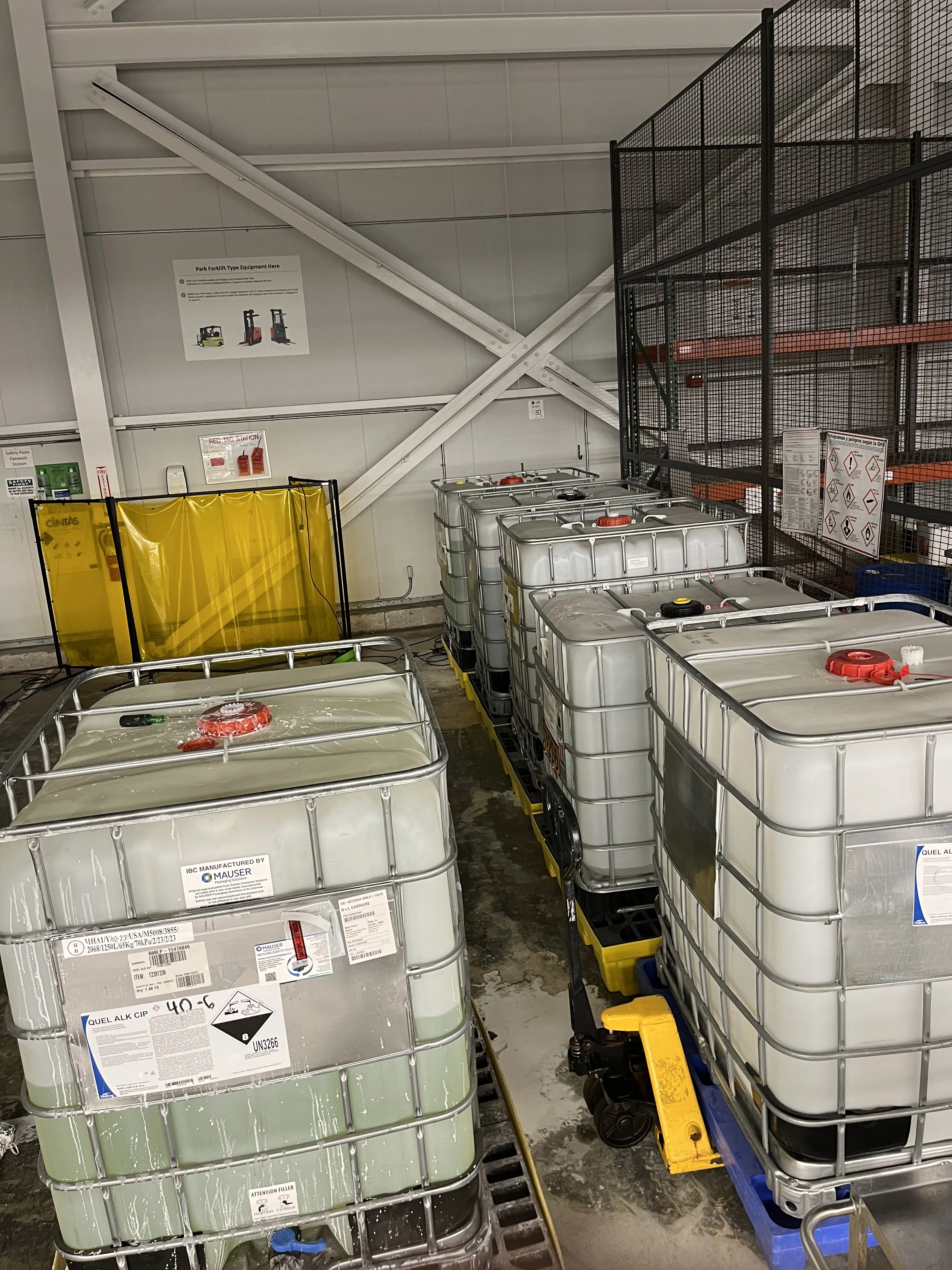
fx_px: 990
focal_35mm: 27
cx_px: 492
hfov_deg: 51.3
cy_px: 625
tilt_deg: -7.7
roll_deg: +3.2
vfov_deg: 65.3
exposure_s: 1/60
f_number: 1.6
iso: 100
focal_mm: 5.1
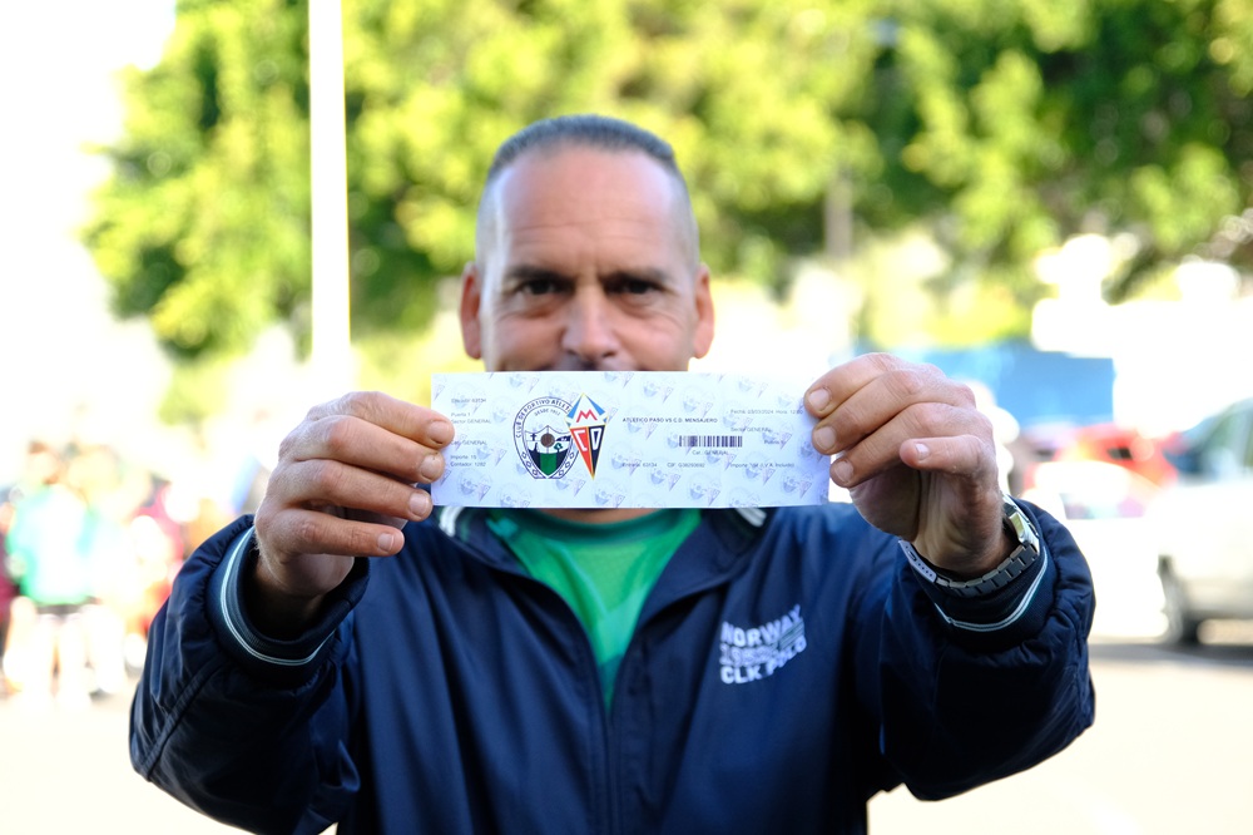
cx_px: 626
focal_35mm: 85
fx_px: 2957
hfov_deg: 23.9
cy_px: 418
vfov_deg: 16.1
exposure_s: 1/1000
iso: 1600
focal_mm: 56.5
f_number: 4
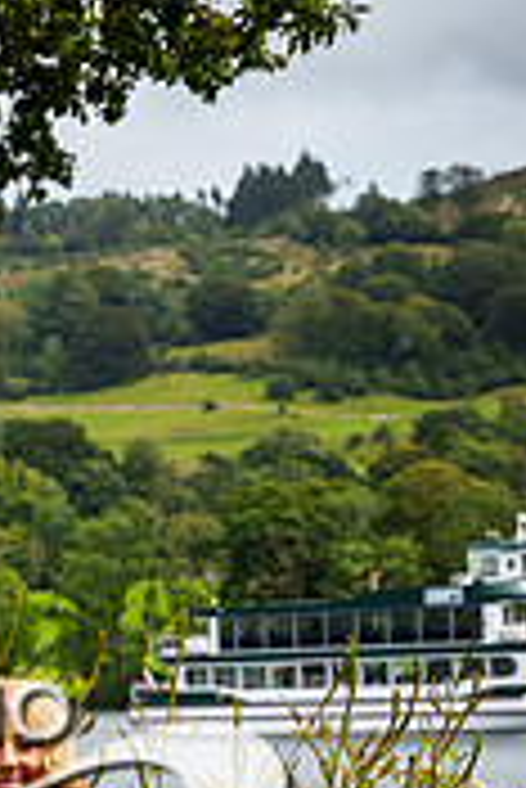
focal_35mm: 139
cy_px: 815
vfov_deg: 14.5
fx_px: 3040
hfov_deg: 9.8
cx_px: -18
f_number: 5
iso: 200
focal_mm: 54
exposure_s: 1/1000
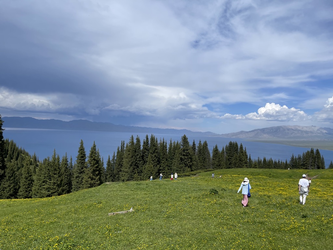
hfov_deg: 67.3
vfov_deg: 53.1
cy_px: 125
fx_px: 250
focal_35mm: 26
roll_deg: -3.0
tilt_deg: +1.3
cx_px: 166
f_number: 1.6
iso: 50
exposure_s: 1/9174
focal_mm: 5.1
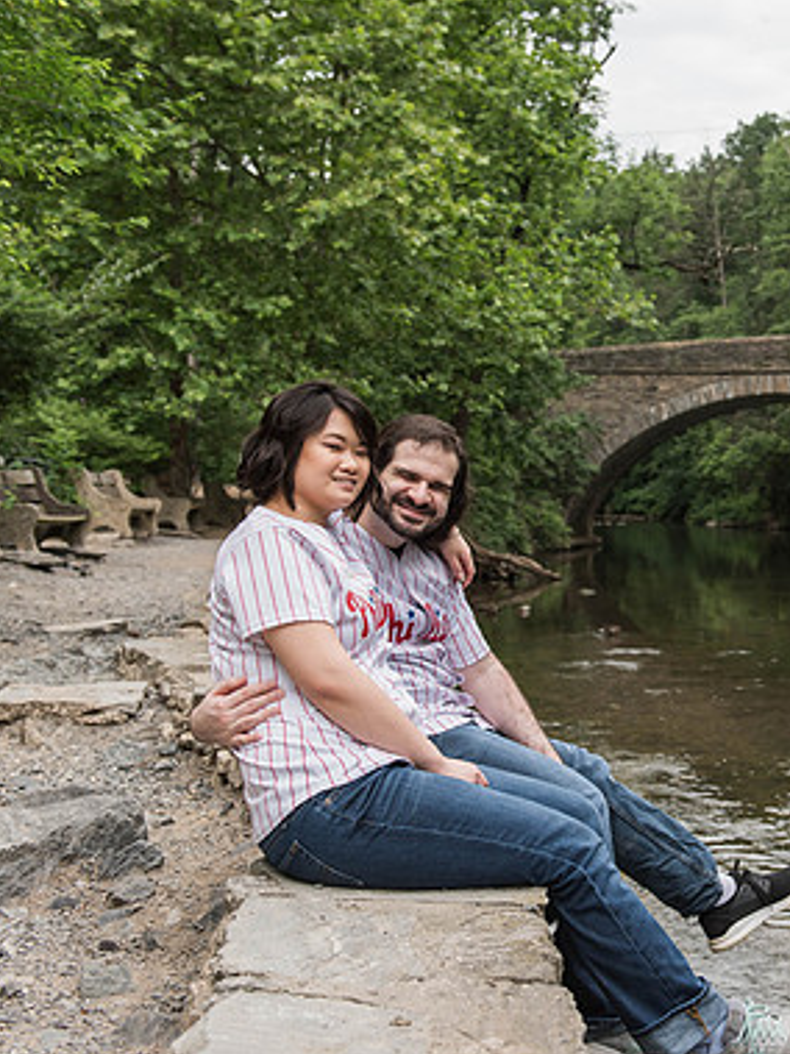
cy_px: 524
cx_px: 710
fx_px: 1614
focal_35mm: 53
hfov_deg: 26.6
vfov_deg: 36.2
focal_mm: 35
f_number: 4
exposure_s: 1/200
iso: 400
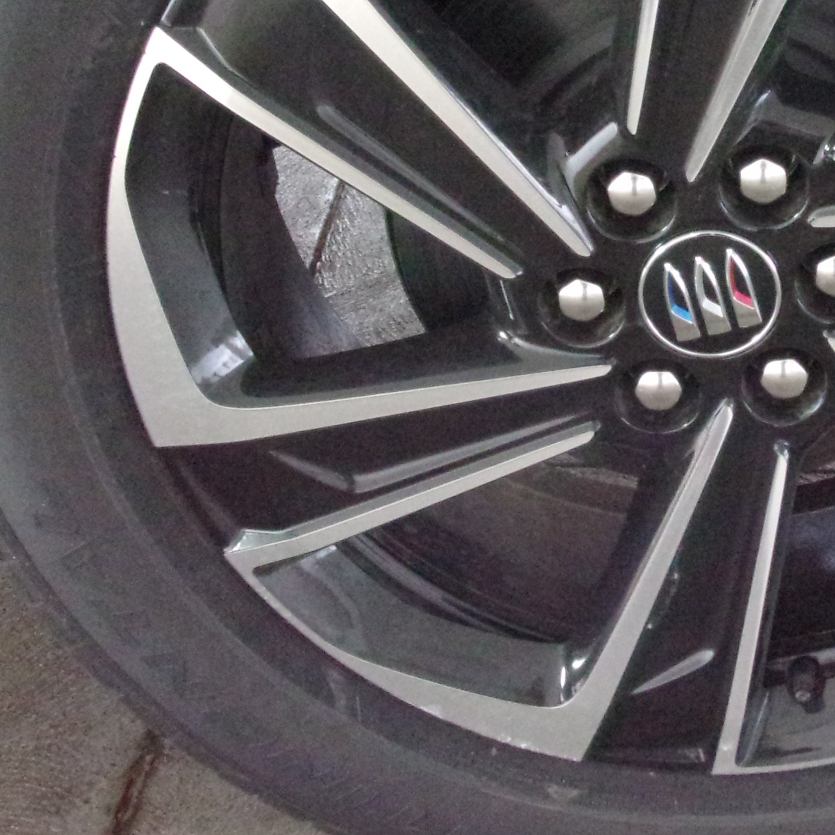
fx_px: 1965
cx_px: 696
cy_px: 195
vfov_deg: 23.7
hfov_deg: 23.5
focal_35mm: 72
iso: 800
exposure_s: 1/34
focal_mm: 5.1
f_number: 3.9
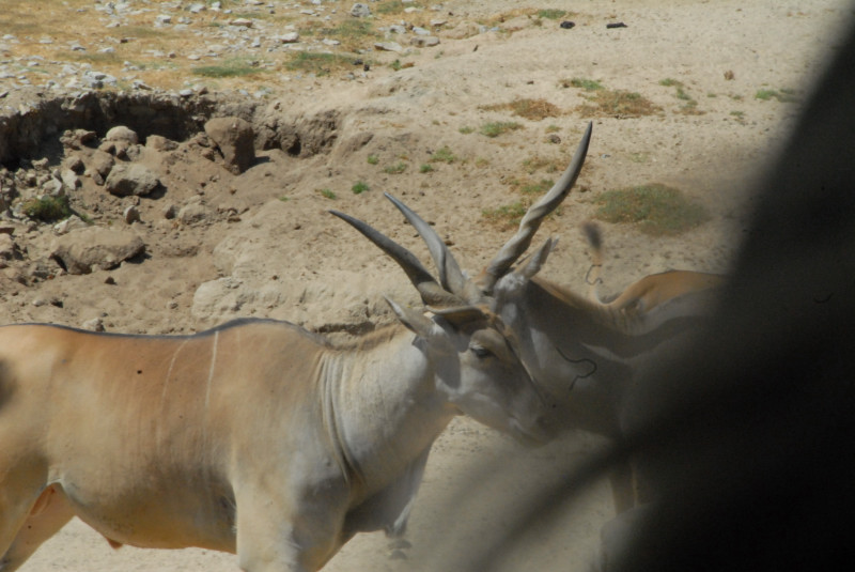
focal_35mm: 300
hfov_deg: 6.9
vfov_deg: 4.6
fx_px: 7131
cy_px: 286
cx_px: 428
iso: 1100
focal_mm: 200
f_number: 36
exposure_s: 1/125
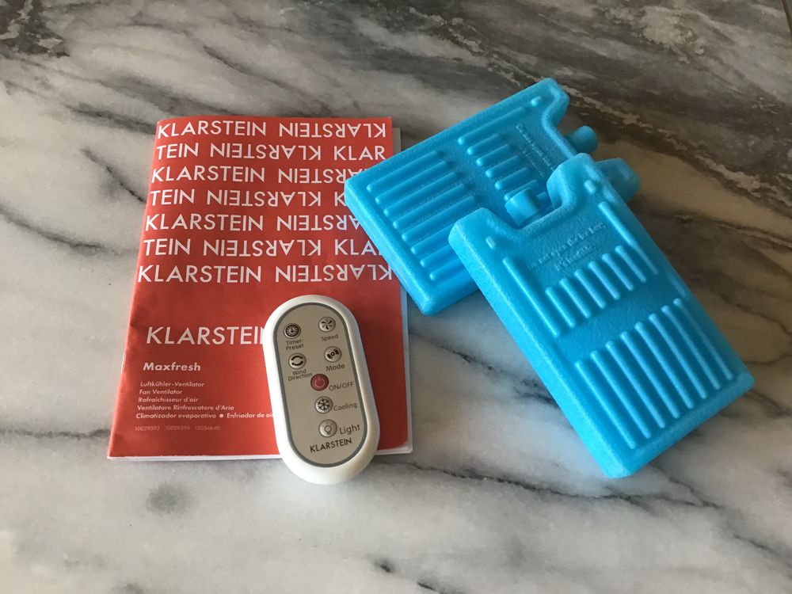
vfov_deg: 45.4
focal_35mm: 31
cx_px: 396
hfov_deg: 58.4
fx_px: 709
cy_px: 297
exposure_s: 1/33
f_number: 2.4
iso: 64
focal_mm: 3.3
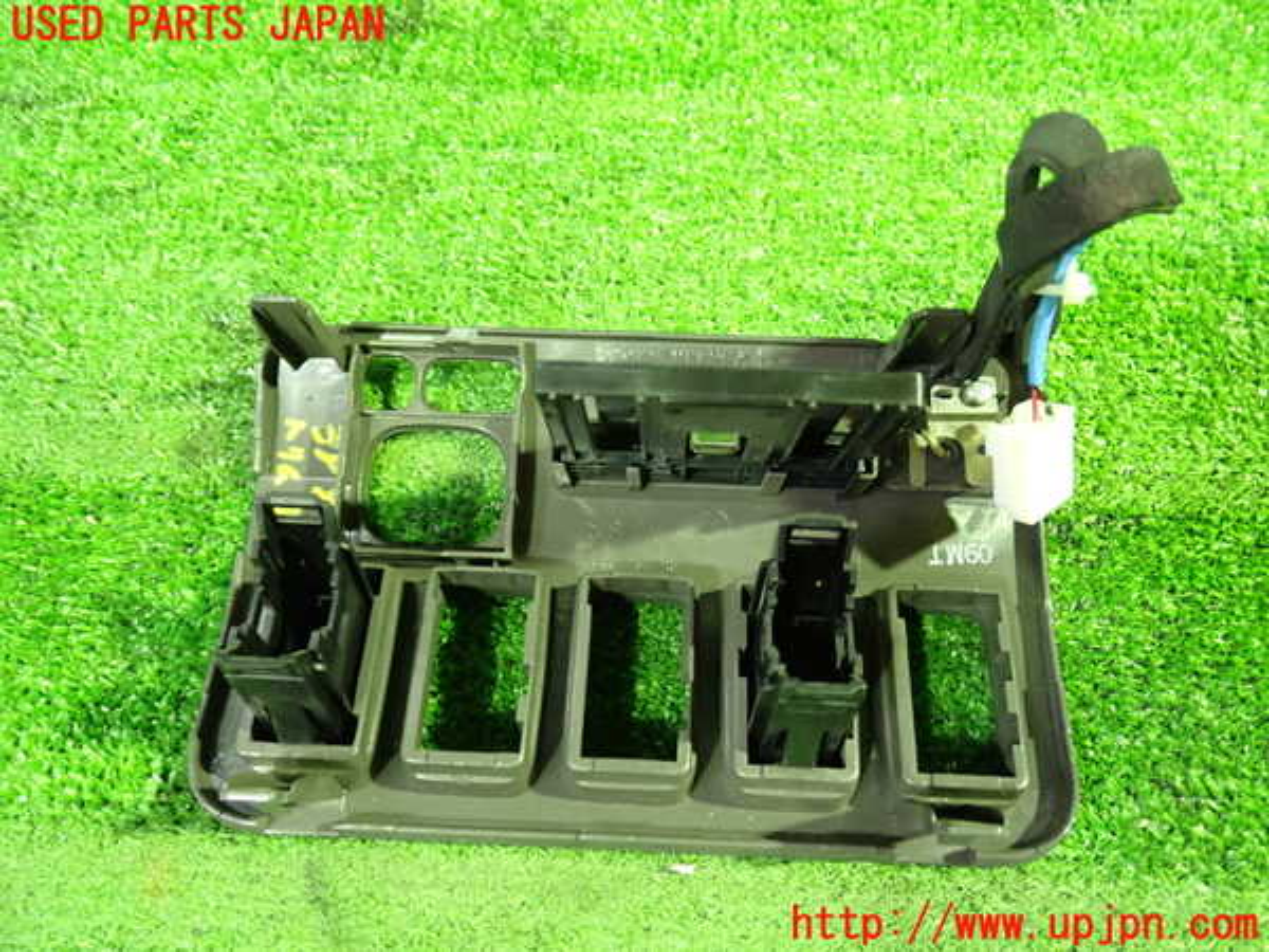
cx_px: 634
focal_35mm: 30
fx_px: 1100
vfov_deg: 46.8
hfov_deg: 60.0
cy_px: 476
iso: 800
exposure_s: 1/15
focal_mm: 5.4
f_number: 2.3
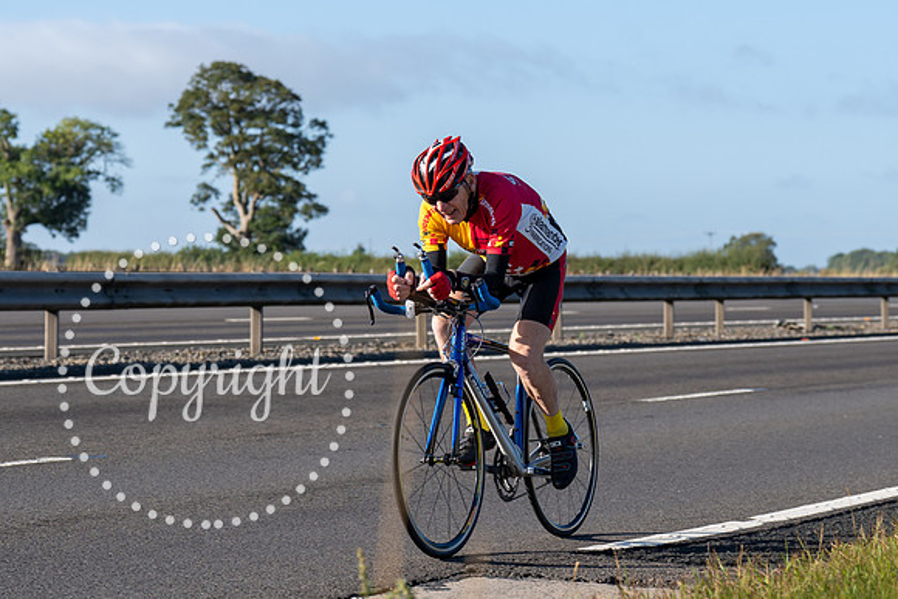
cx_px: 464
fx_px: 2617
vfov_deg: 13.0
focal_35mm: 105
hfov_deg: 19.5
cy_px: 167
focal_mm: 72
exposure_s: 1/800
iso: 100
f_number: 4.5
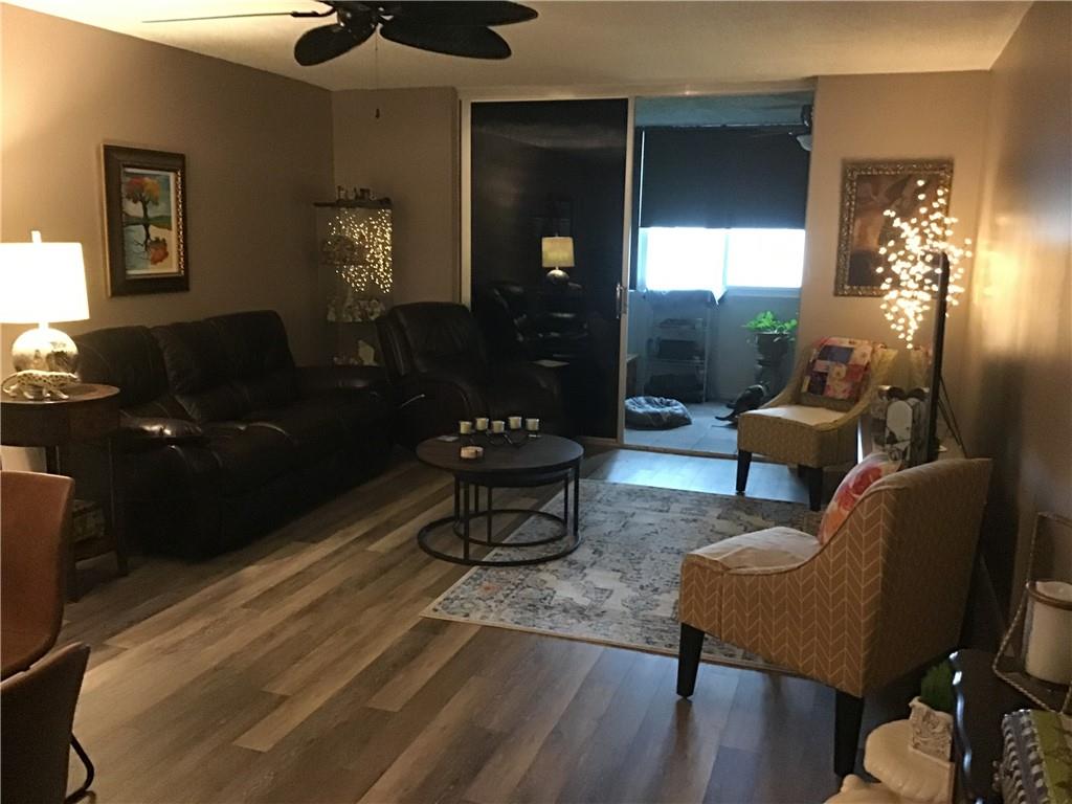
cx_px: 536
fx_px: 960
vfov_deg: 45.4
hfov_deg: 58.4
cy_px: 402
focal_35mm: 31
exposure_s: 1/15
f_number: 2.4
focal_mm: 3.3
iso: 500
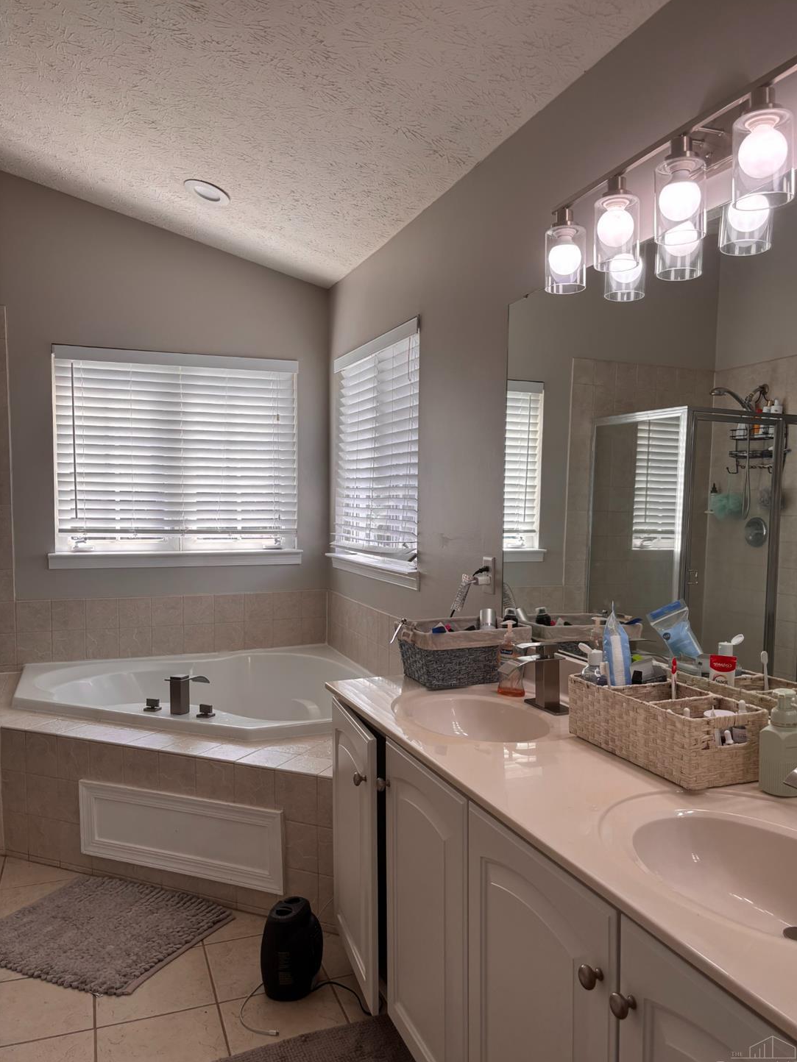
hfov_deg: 51.3
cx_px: 411
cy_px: 543
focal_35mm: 27
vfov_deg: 65.3
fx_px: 829
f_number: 1.6
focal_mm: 5.96
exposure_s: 1/195
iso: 50
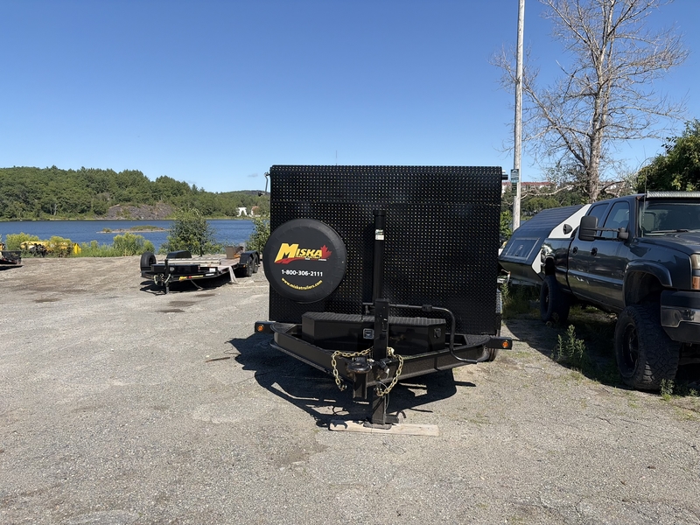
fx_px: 526
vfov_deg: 53.1
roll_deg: -0.5
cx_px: 350
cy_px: 262
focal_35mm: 26
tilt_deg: -4.5
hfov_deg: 67.3
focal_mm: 5.96
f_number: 1.6
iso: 50
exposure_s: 1/4065
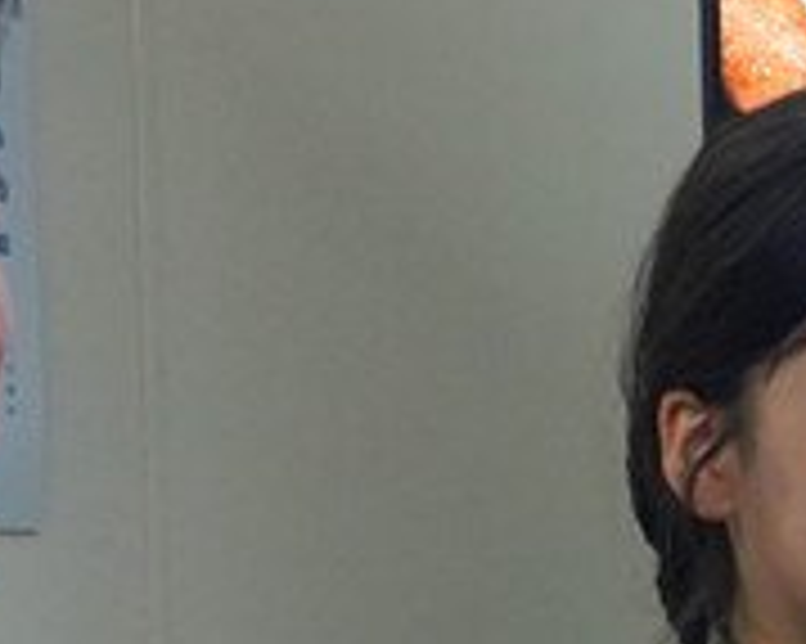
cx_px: 1716
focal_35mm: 316
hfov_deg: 5.9
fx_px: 7534
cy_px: 489
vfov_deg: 4.9
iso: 1600
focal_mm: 43
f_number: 4
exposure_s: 1/200
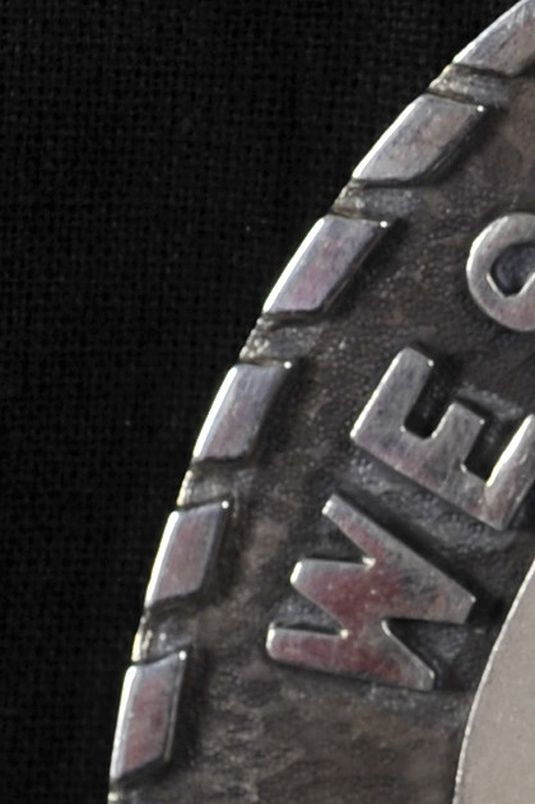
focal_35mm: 405
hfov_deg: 3.3
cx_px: 1459
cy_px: 159
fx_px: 9037
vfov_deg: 5.1
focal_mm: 60
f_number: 9
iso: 200
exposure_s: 1/125
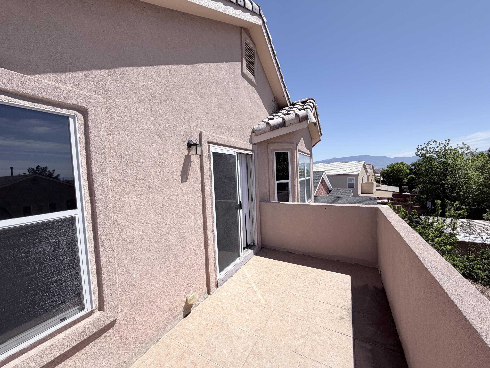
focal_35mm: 14
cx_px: 245
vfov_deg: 85.7
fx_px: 198
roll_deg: +1.6
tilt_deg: -2.1
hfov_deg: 102.1
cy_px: 184
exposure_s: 1/1235
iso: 20
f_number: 2.2
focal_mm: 2.22
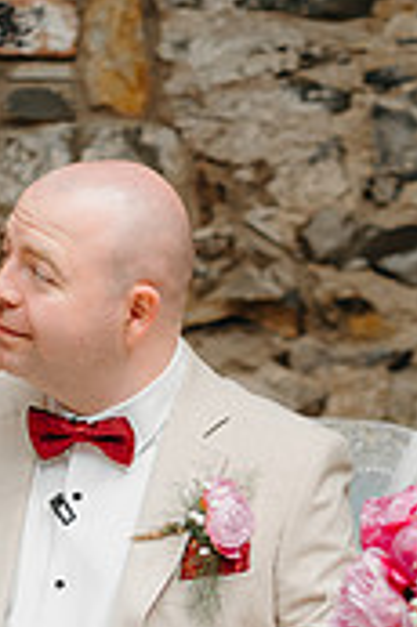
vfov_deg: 9.3
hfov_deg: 6.2
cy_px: 602
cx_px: 330
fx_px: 3847
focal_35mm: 221
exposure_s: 1/800
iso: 160
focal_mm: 85
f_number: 2
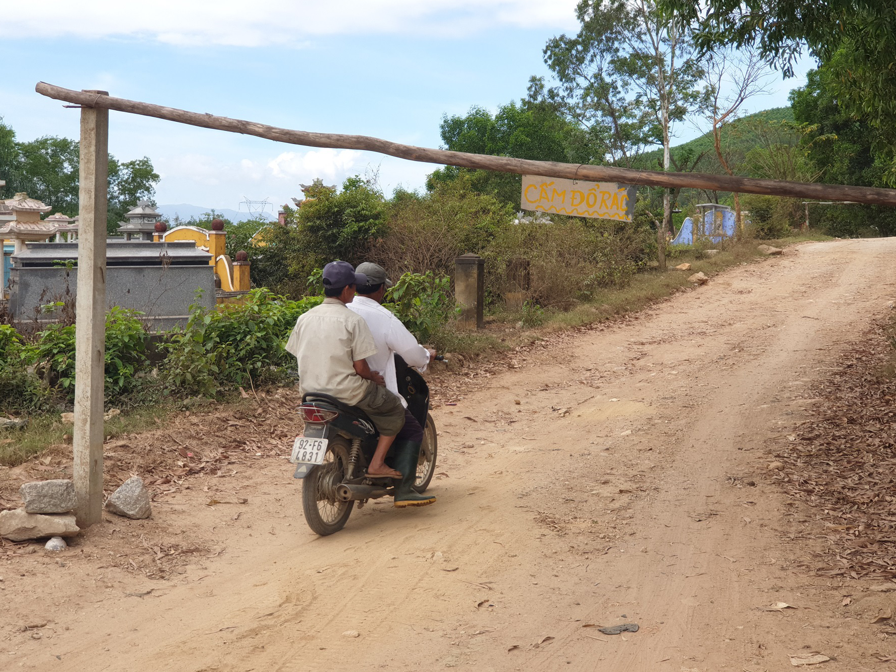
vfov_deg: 27.5
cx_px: 445
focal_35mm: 53
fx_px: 1372
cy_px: 335
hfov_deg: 36.2
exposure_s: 1/422
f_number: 2.4
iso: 100
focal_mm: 6
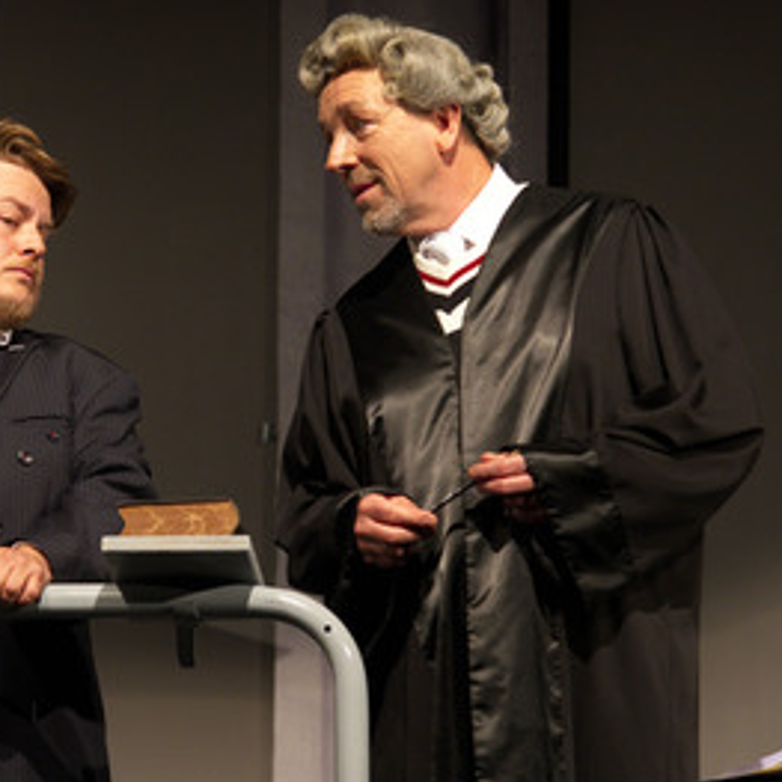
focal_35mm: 163
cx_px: 198
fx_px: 4166
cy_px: 407
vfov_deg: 10.7
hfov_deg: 10.7
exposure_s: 1/200
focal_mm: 112
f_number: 4.5
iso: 1600
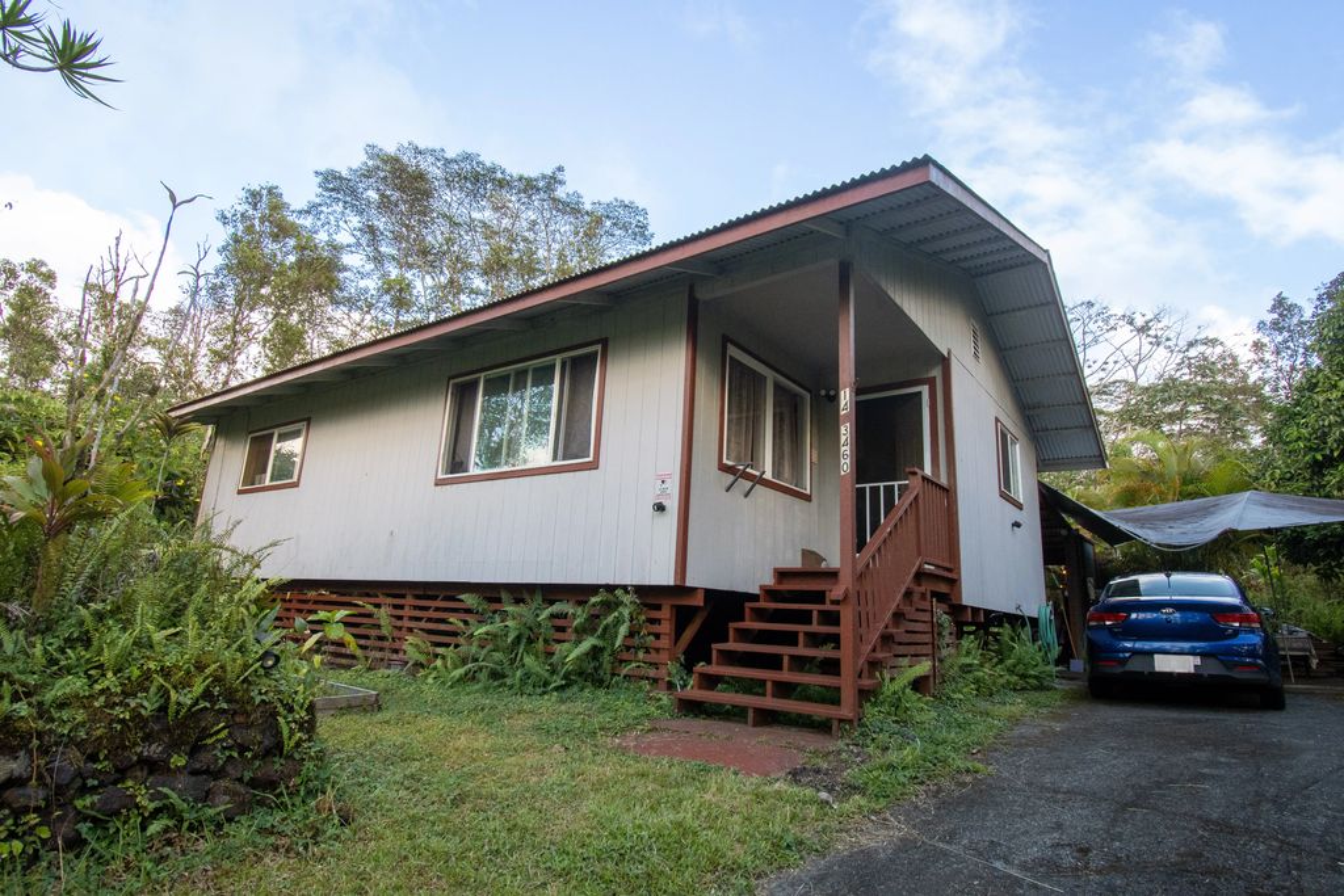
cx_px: 672
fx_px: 709
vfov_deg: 64.6
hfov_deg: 86.9
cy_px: 448
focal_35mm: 19
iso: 1000
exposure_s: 1/160
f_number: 10
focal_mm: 13
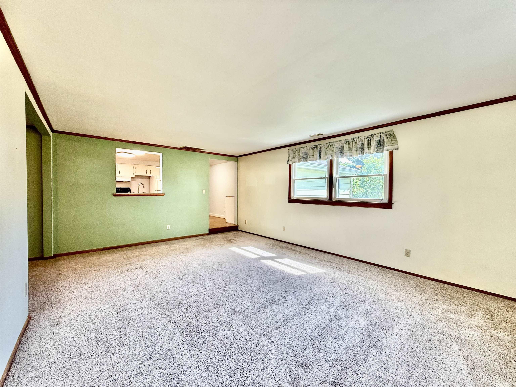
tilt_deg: +0.6
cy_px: 194
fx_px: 209
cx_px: 258
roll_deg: -0.2
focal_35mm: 14
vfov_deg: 85.7
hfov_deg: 102.1
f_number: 2.2
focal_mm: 2.22
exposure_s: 1/120
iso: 100
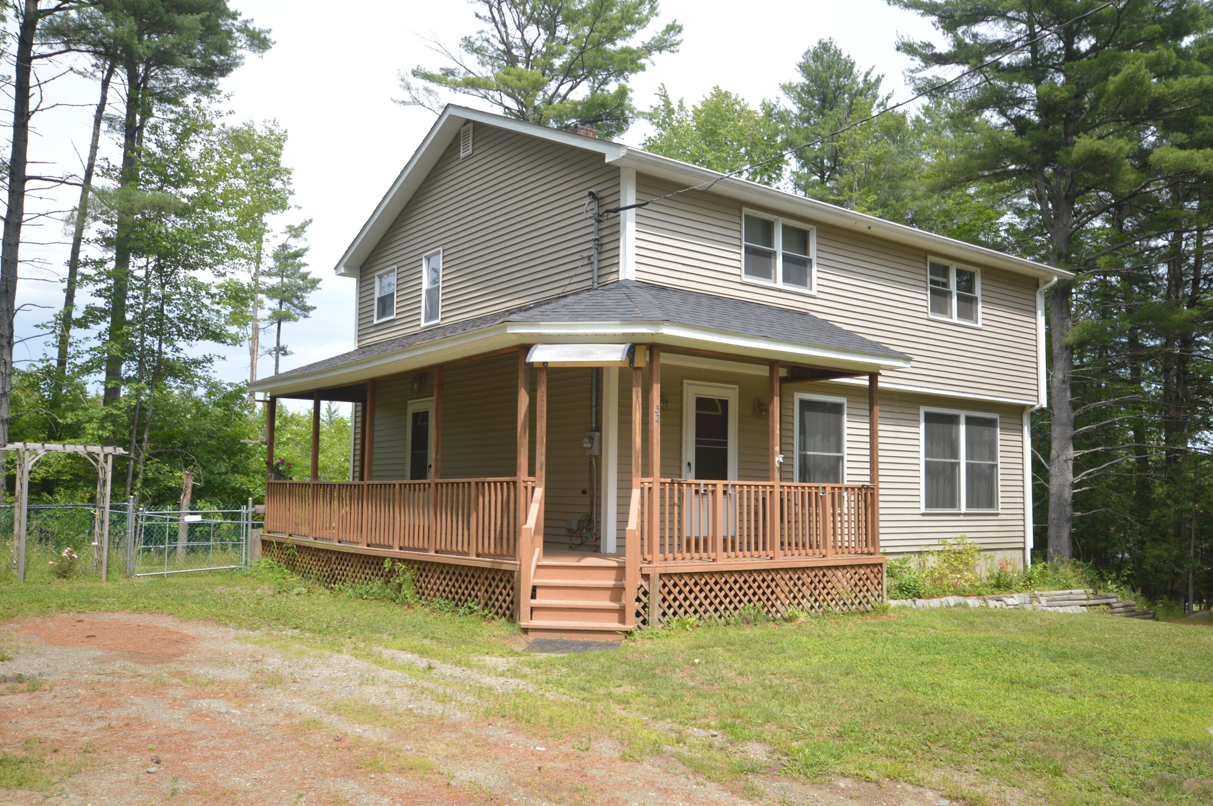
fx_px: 1010
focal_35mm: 30
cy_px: 403
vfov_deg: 43.5
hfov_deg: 62.0
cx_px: 606
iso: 100
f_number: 6.3
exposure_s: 1/160
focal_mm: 20
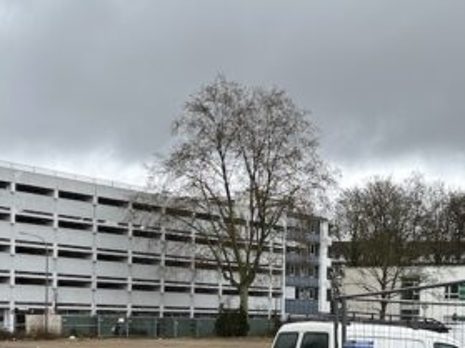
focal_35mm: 66
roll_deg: -0.4
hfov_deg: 29.3
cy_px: 320
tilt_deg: -0.3
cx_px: 183
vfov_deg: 21.7
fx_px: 886
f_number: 1.78
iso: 80
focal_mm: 6.86
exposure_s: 1/989
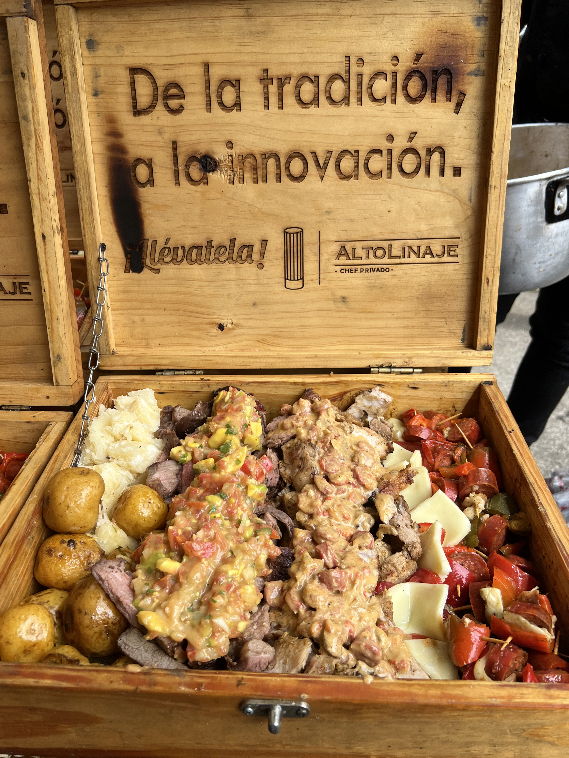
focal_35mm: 28
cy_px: 387
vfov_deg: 63.4
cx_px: 263
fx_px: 614
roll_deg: -1.3
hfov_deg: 49.7
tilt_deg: -31.1
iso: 50
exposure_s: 1/853
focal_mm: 5.7
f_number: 1.5
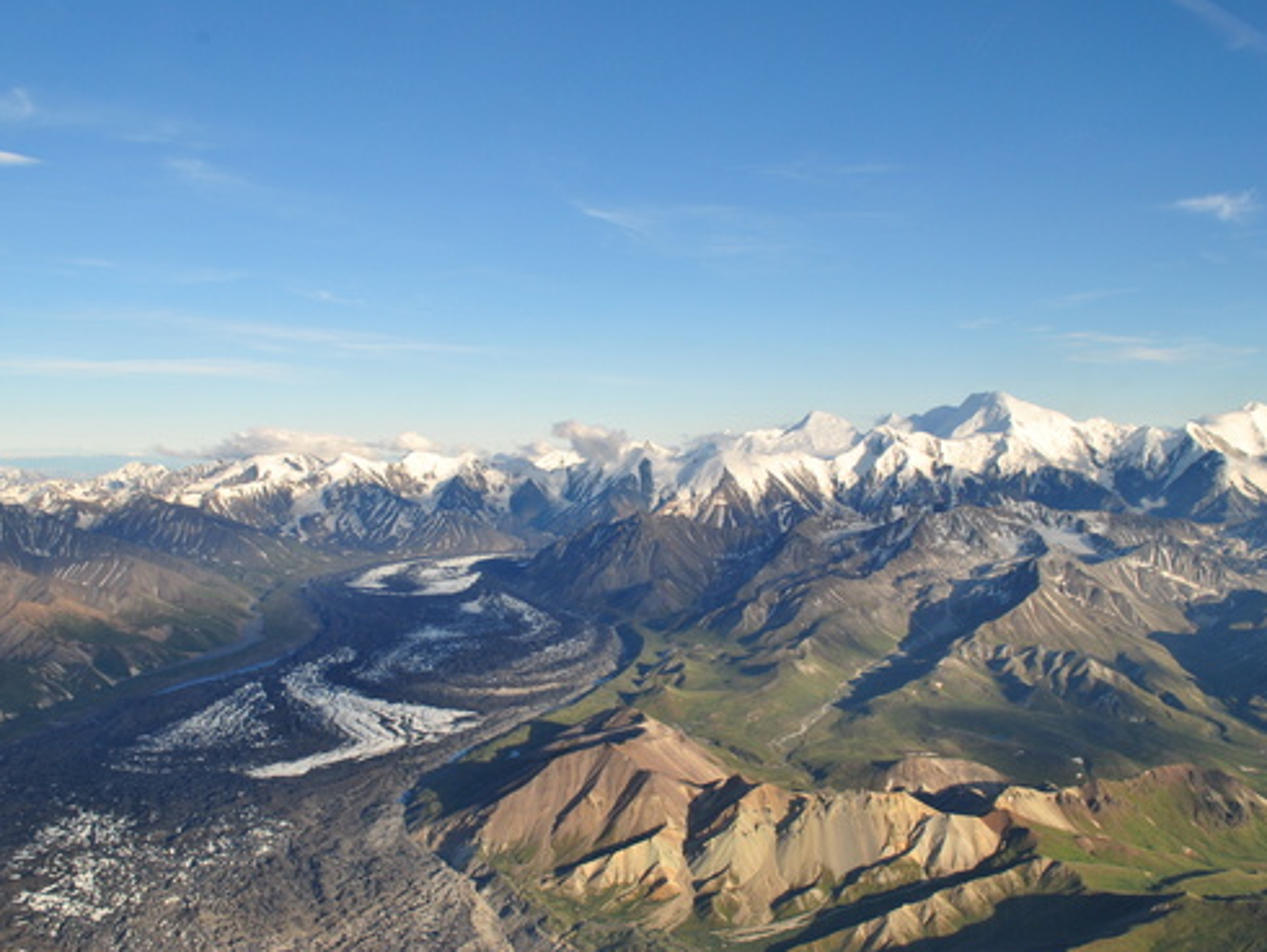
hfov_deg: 55.3
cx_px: 623
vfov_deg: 43.0
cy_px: 482
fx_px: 1208
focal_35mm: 33
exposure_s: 1/250
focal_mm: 20
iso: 180
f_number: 10
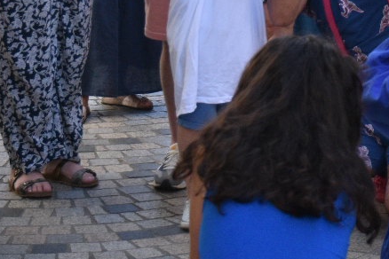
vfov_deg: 7.9
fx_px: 1857
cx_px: 511
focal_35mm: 172
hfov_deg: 11.6
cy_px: -22
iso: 720
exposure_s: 1/1000
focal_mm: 31
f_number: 4.5
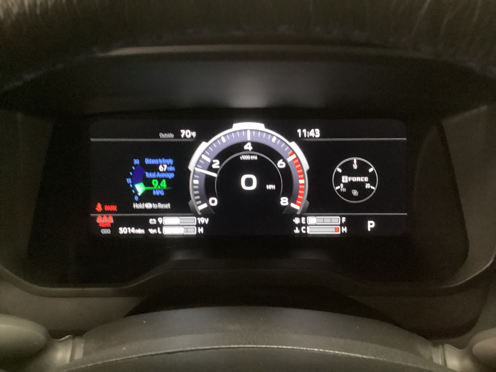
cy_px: 186
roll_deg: -0.4
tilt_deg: -26.5
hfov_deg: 58.4
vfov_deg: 45.4
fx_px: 444
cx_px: 248
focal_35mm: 31
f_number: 2.4
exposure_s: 1/17
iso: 800
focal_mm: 3.3
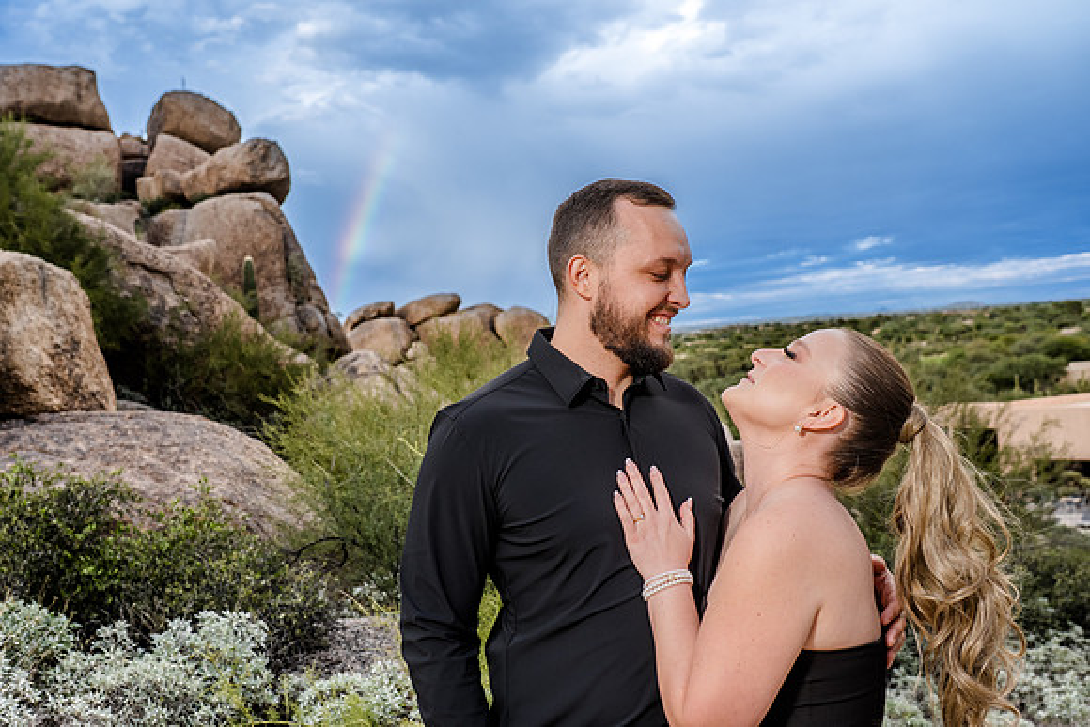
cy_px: 364
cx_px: 545
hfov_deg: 55.8
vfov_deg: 38.9
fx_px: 1030
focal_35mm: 34
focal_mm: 34
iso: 200
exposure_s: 1/250
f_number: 5.6
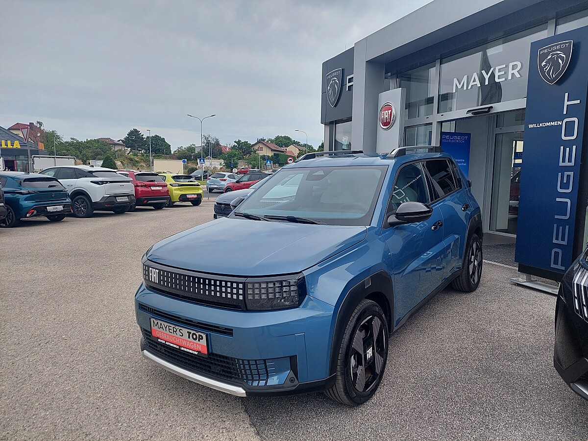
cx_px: 294
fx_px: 408
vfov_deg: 56.8
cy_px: 220
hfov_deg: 71.6
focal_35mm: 24
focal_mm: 5.23
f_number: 1.8
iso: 40
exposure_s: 1/1103
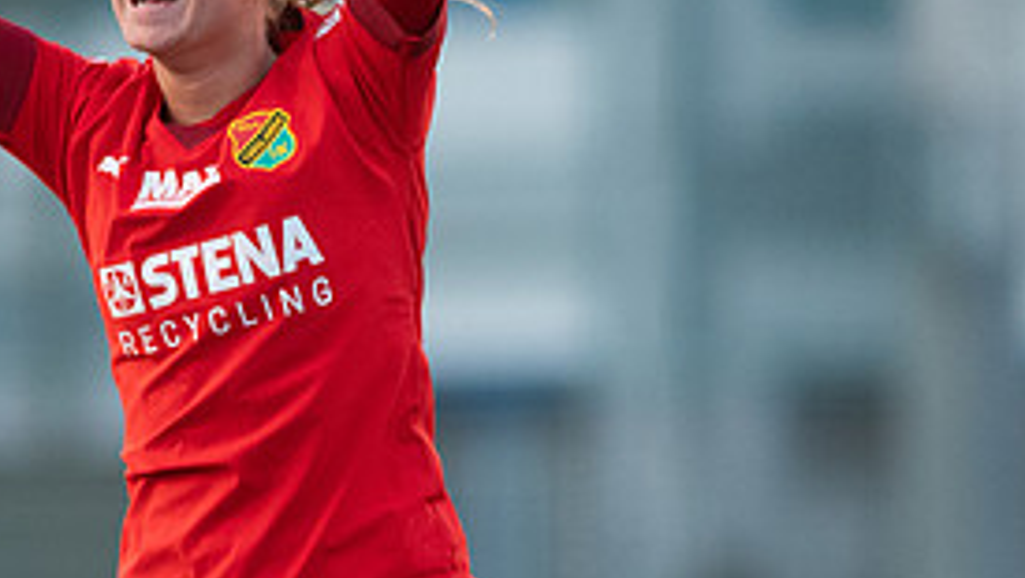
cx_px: 157
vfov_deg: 1.2
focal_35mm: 995
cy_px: 434
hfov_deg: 2.2
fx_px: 27056
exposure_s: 1/800
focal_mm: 300
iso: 1800
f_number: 3.2
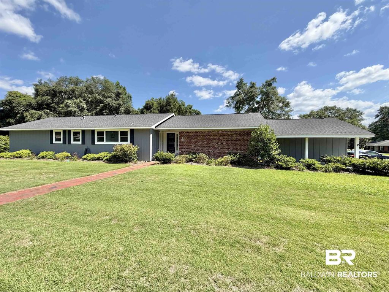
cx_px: 194
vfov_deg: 85.7
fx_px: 157
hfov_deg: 102.1
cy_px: 146
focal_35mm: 14
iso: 25
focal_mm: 2.22
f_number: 2.2
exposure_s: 1/770
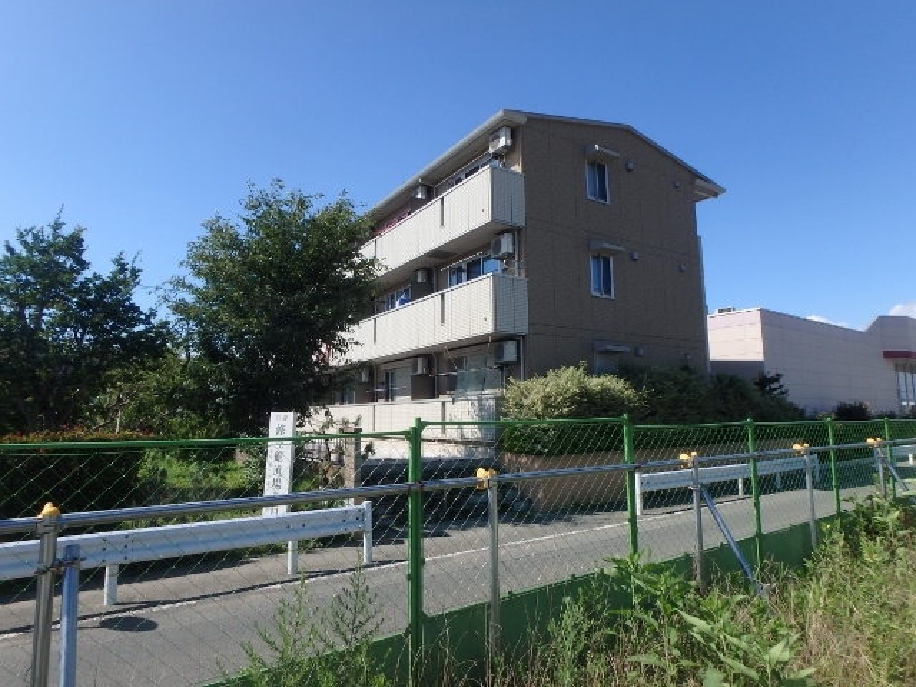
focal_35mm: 21
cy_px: 344
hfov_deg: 79.0
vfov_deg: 63.4
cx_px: 458
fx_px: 556
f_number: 6
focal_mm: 3.7
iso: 125
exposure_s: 1/400
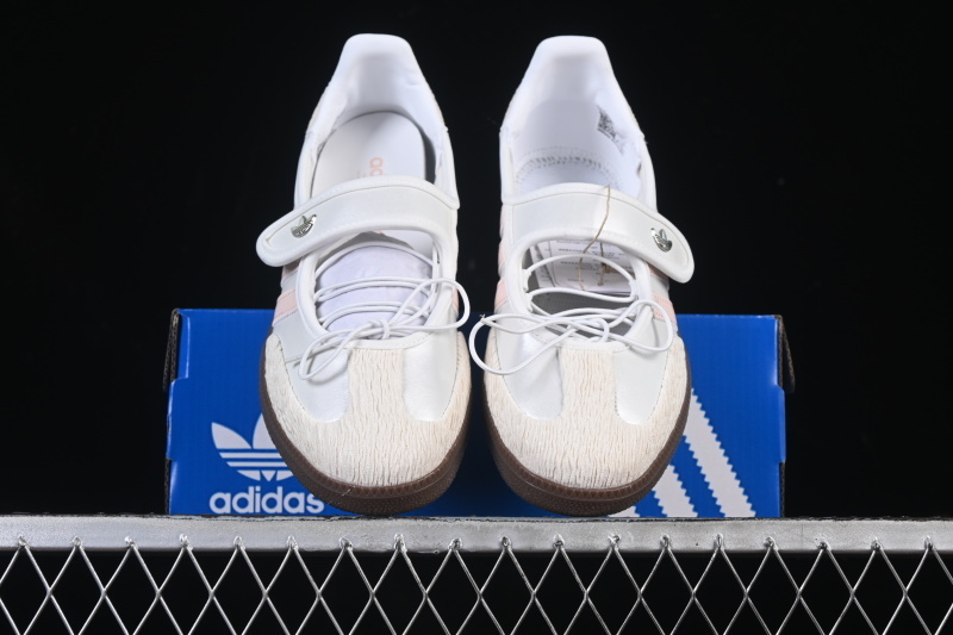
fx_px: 1985
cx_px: 476
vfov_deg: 18.2
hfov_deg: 27.0
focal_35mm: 75
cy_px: 318
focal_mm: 50
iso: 160
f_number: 8
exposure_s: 1/60
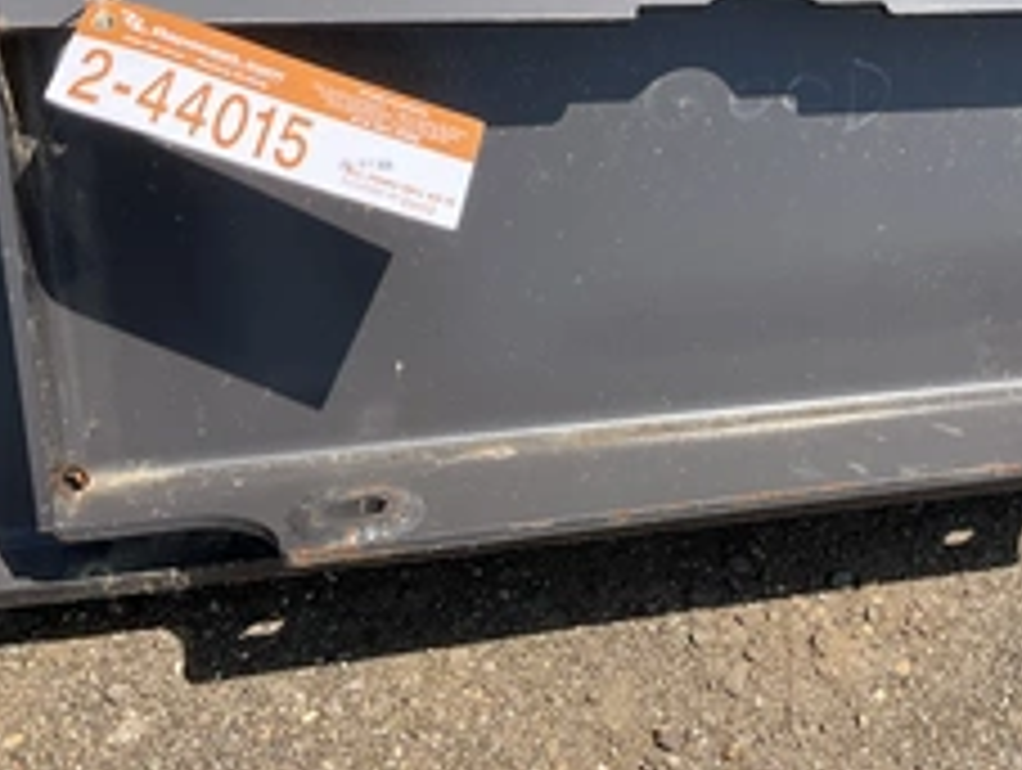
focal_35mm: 51
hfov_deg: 36.8
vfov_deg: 28.6
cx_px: 734
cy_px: 311
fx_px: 1508
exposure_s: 1/1121
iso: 25
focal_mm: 3
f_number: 1.8
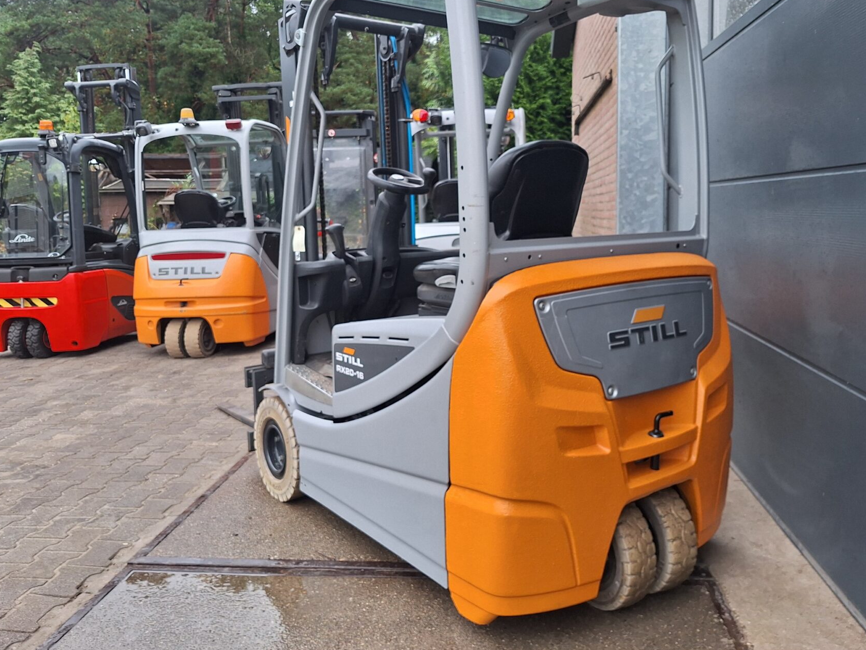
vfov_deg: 49.6
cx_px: 439
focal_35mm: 28
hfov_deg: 63.4
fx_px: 701
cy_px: 273
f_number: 1.8
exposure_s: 1/556
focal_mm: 5.54
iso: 40
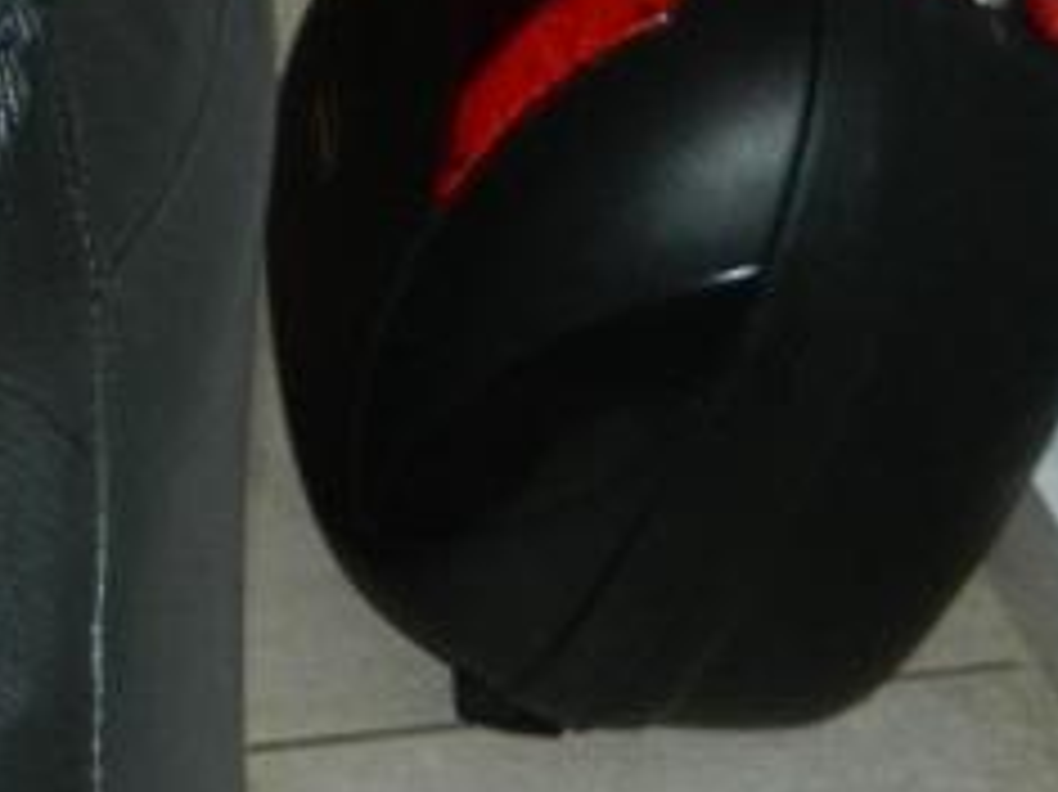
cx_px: -414
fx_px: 4124
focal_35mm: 135
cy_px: -711
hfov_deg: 13.9
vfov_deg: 10.2
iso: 200
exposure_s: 1/30
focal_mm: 5.6
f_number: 3.2
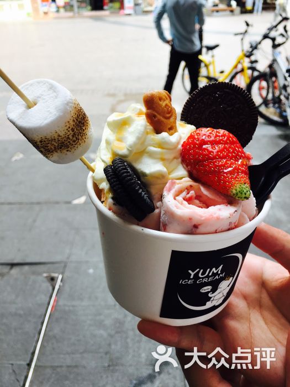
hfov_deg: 48.2
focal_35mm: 29
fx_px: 324
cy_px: 194
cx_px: 145
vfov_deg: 61.7
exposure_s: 1/176
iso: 25
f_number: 2.2
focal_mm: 4.15
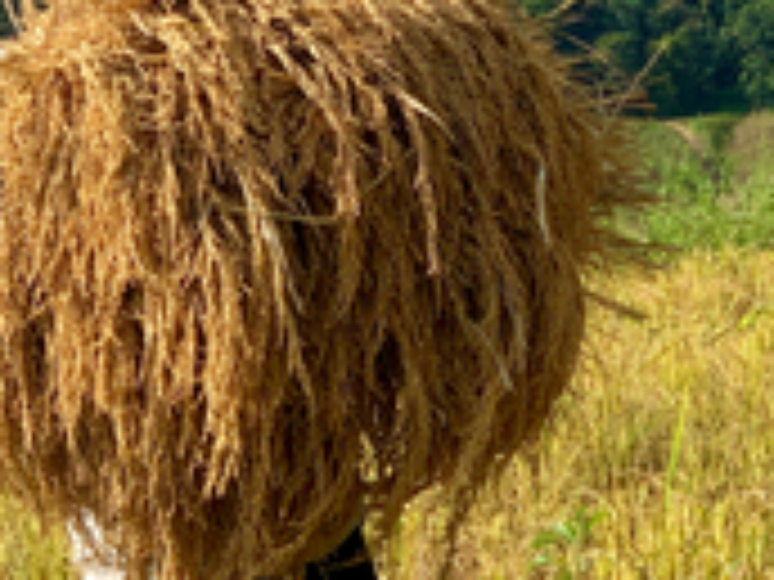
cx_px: 418
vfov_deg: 8.2
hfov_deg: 10.9
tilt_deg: -5.4
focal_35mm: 181
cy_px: 117
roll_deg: +1.4
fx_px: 4047
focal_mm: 6
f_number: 2.4
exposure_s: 1/905
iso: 16
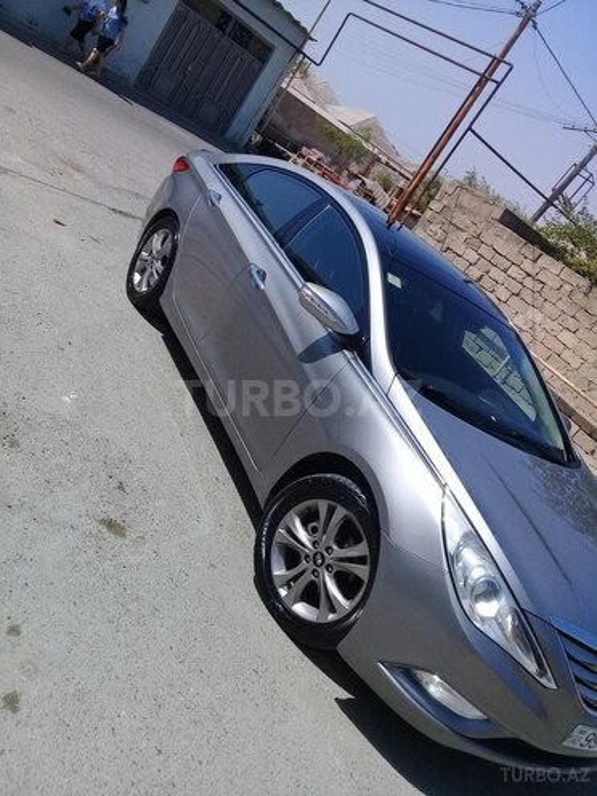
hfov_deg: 45.4
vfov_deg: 58.4
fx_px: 713
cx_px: 298
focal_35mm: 31
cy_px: 398
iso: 50
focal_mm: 3.3
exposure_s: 1/1890
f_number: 2.2
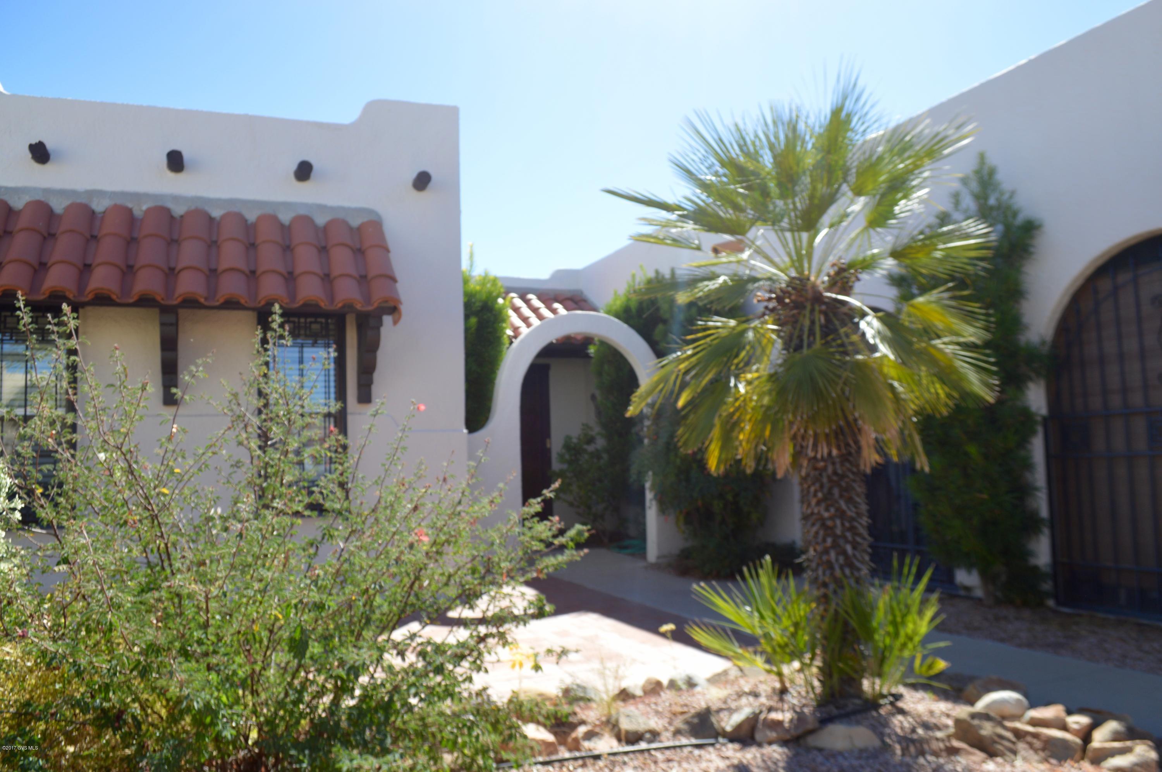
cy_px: 386
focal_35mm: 27
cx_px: 581
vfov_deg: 47.8
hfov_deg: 67.4
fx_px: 871
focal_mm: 18
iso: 100
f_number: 6.3
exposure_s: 1/160
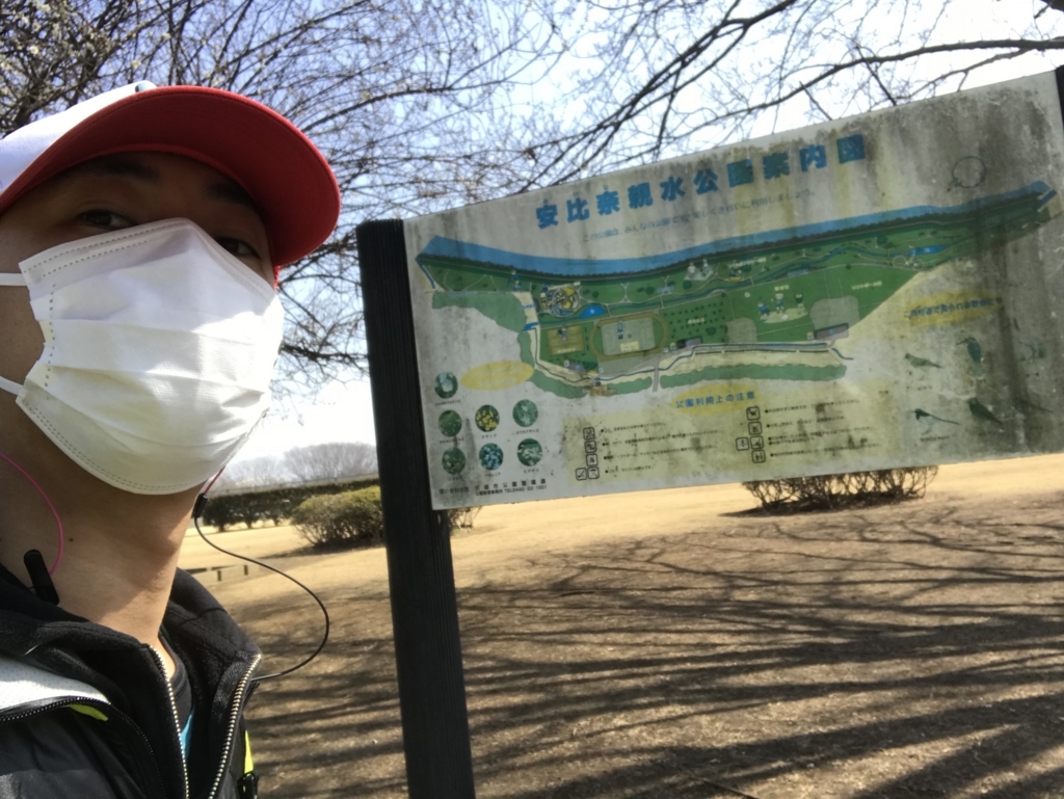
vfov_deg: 44.2
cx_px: 532
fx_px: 984
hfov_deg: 56.8
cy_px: 400
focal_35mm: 32
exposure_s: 1/489
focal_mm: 2.87
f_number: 2.2
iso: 25
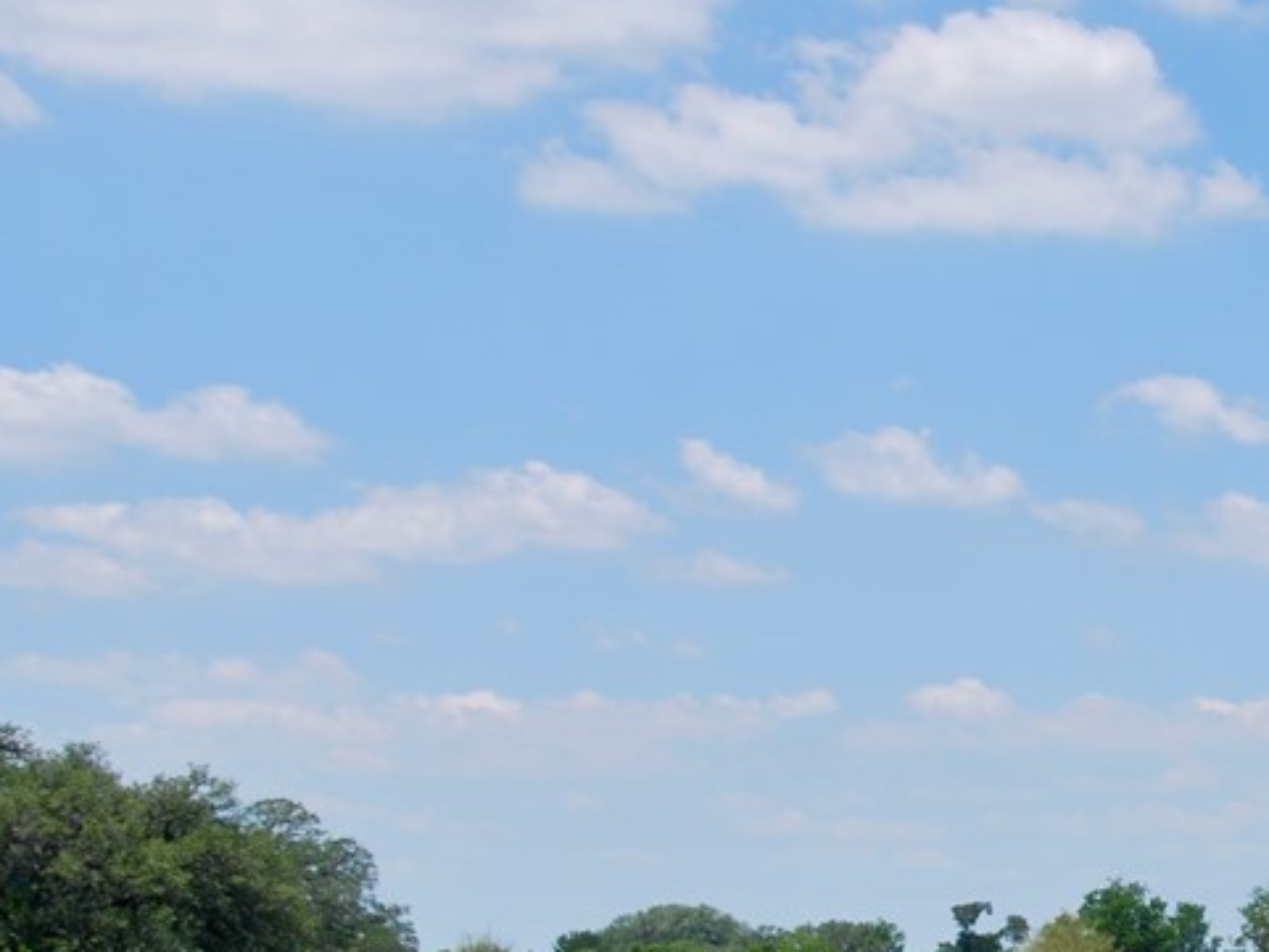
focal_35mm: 117
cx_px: 1320
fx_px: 4290
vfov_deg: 12.6
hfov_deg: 16.4
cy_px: 786
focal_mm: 36
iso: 100
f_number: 9
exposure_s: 1/320
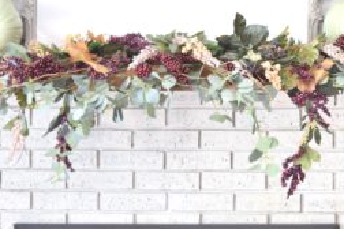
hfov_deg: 20.1
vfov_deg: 13.5
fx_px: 965
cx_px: 261
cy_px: 65
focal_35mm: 101
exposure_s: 3
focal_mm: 34
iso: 100
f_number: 4.5
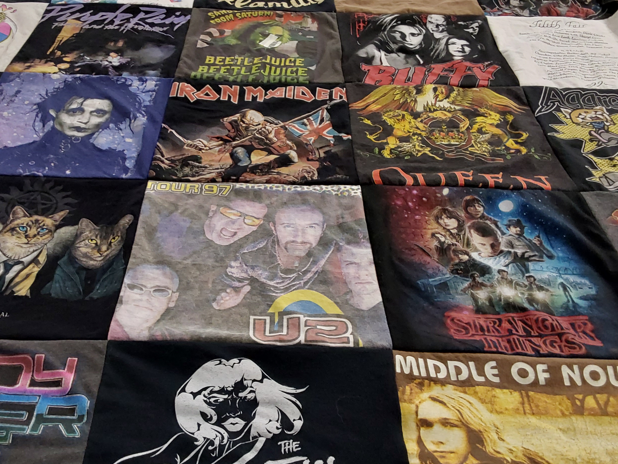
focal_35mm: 37
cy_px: 240
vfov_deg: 38.7
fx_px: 661
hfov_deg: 49.9
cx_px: 255
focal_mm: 2.91
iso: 100
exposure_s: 1/60
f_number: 1.9
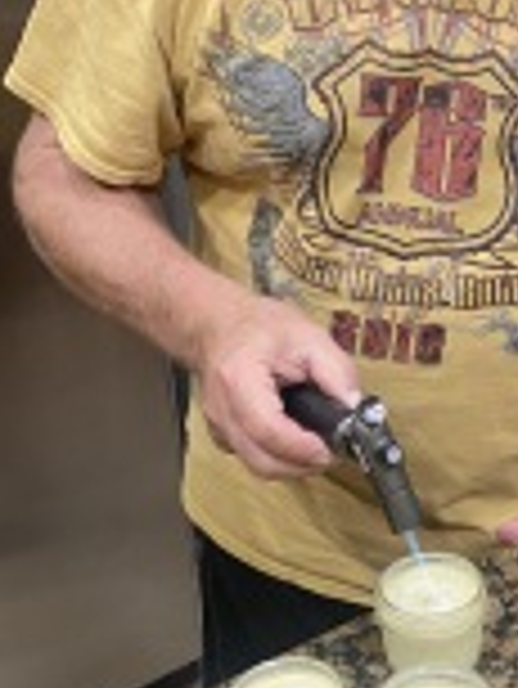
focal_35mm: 62
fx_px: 1235
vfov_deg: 31.2
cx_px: 468
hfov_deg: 23.1
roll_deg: +3.1
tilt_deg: -23.0
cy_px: 310
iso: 320
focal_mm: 4.25
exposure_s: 1/60
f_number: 1.8
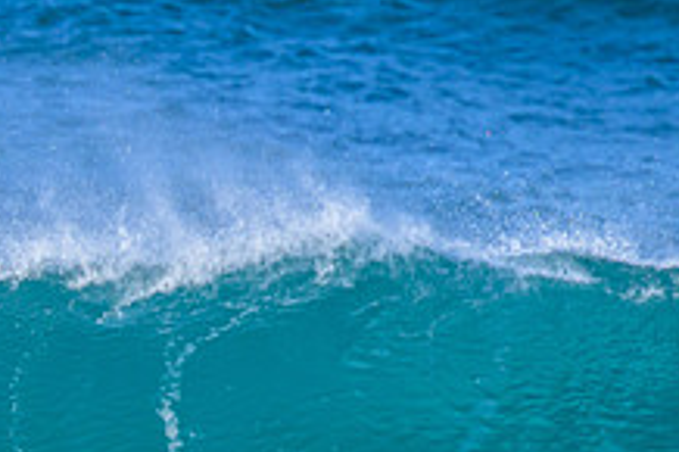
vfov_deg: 0.7
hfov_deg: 1.1
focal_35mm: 1844
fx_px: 34753
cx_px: -127
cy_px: 448
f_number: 8
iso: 800
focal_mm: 560
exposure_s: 1/2000
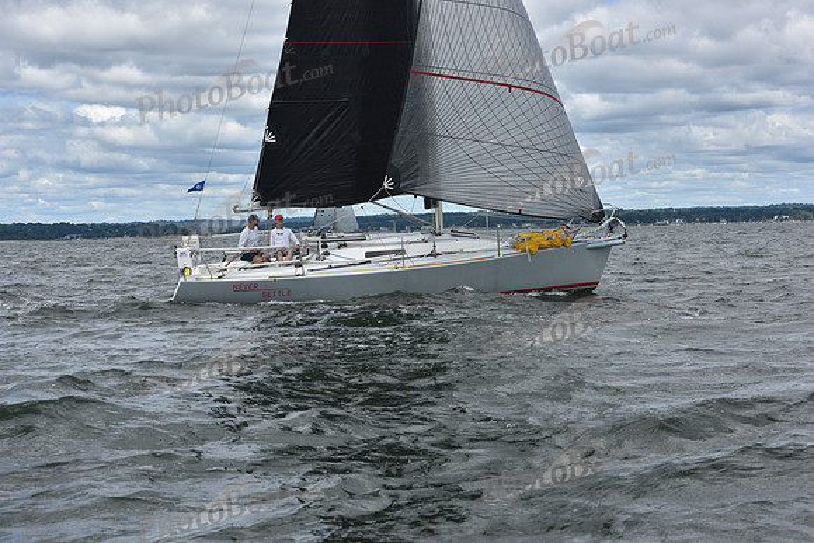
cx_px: 407
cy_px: 272
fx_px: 1583
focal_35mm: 70
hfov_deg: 28.8
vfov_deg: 19.5
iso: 250
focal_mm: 70
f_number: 9
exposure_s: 1/800
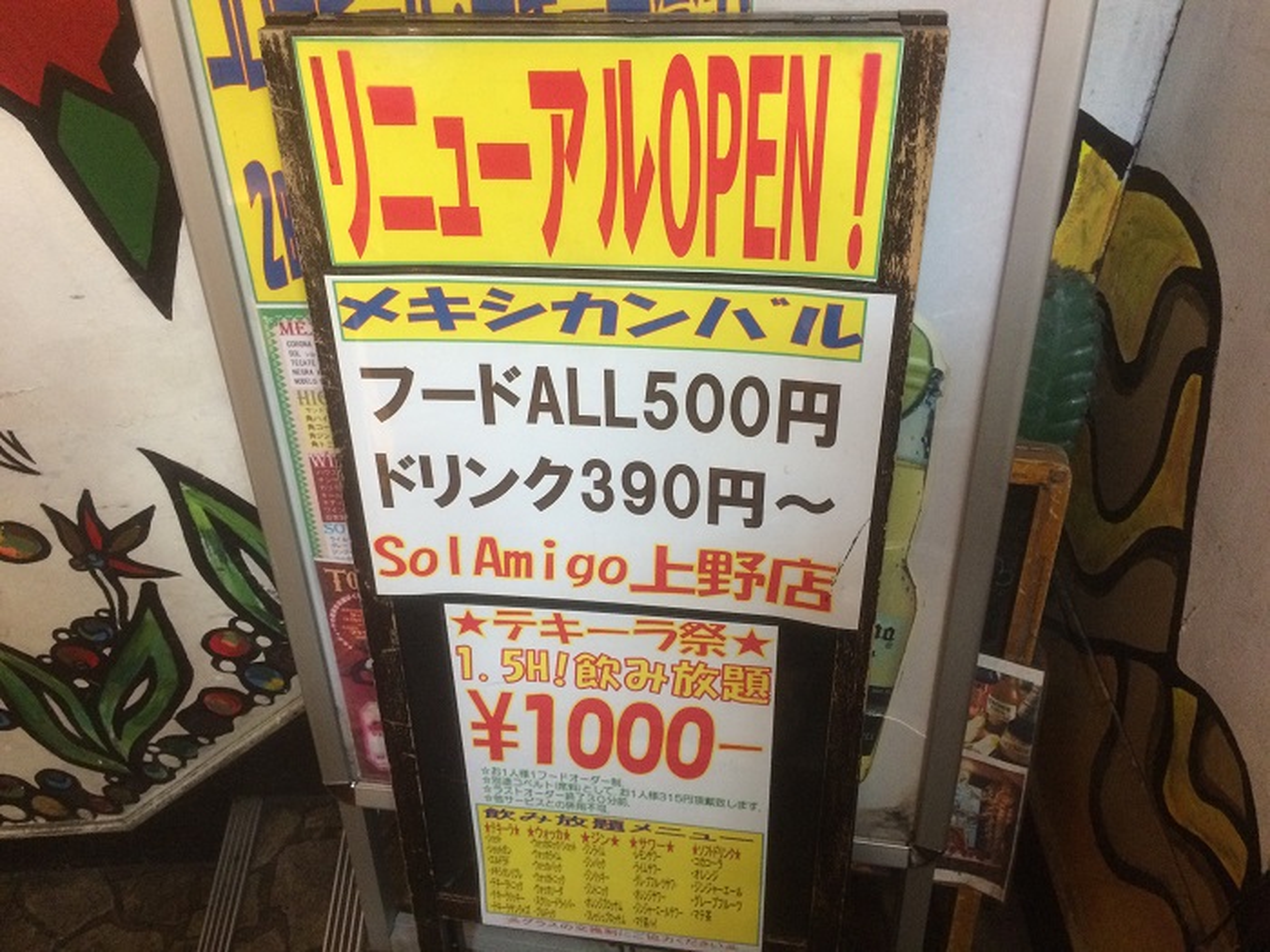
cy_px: 476
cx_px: 635
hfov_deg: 61.7
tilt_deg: -47.0
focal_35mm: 29
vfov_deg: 48.2
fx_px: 1064
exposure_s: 1/33
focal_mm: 4.15
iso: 320
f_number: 2.2
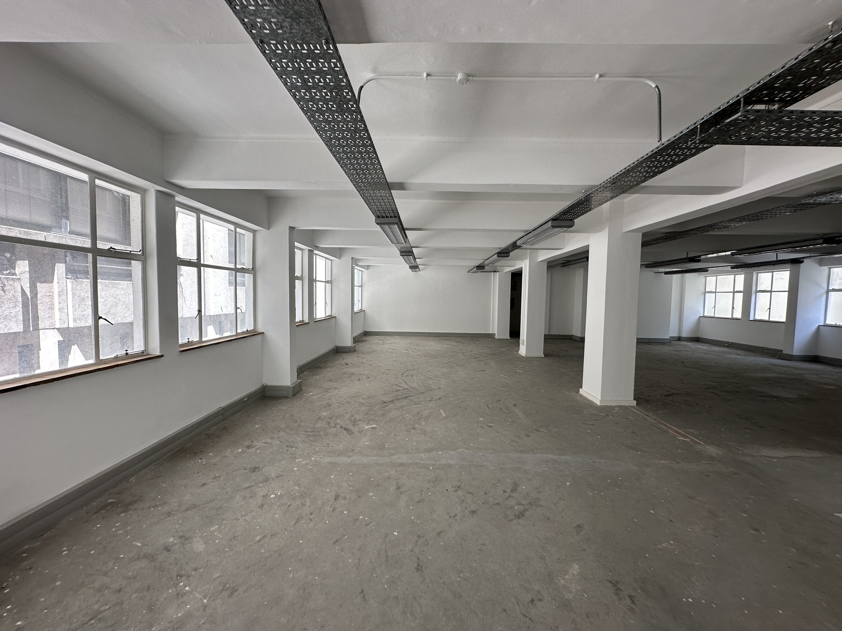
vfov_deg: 85.7
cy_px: 316
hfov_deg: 102.1
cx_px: 421
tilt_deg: -1.3
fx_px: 341
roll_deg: +0.4
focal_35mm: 14
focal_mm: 2.22
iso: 50
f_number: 2.2
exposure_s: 1/99
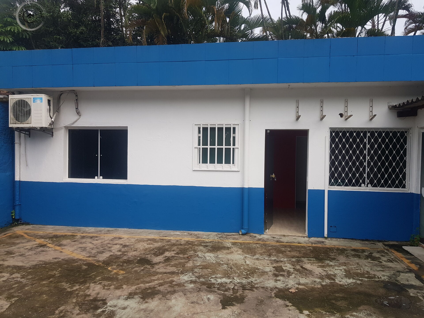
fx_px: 318
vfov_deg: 53.1
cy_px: 159
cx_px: 212
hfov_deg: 67.3
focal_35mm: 26
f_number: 1.7
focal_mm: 4.2
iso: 40
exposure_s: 1/1348
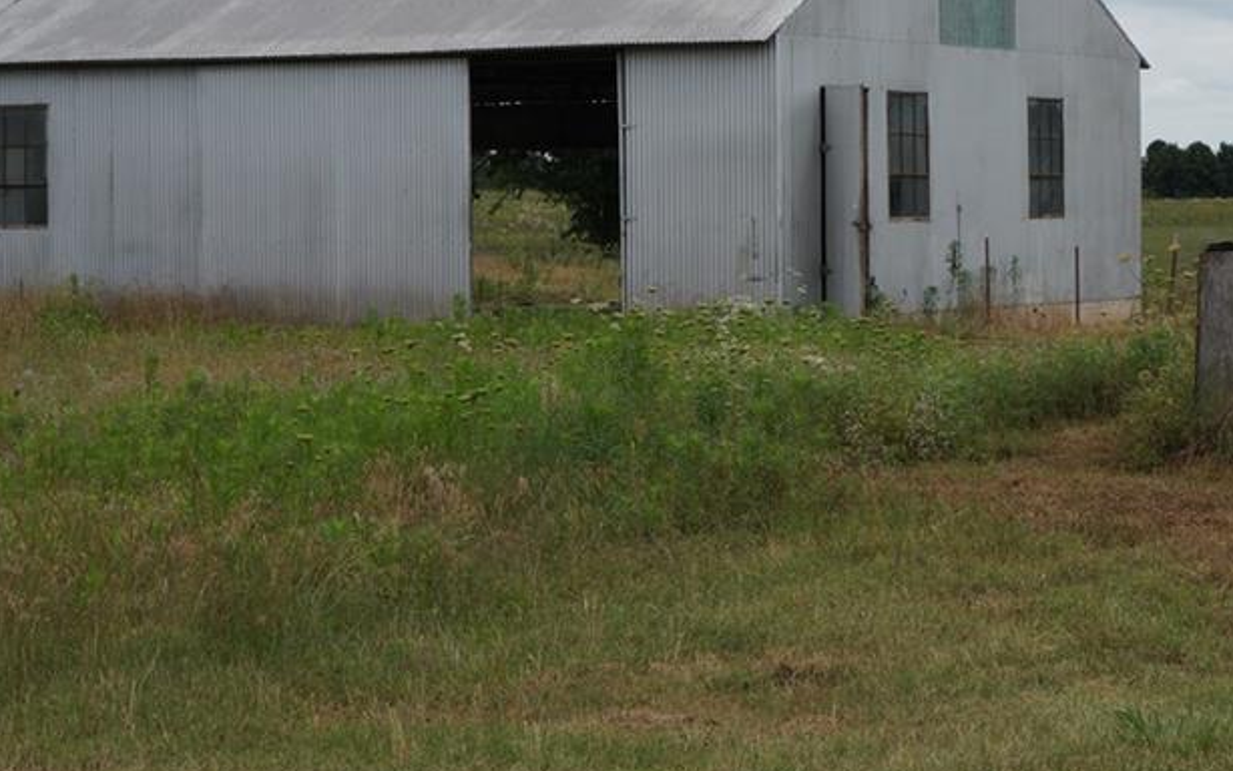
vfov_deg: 12.8
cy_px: 263
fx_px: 3428
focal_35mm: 102
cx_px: 795
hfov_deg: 20.3
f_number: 11
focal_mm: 40
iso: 100
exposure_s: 1/160
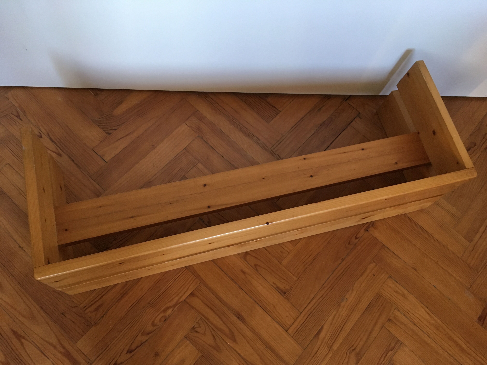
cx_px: 244
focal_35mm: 29
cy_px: 182
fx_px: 408
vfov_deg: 48.2
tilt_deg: -68.5
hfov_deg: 61.7
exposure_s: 1/33
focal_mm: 4.15
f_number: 2.2
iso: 160
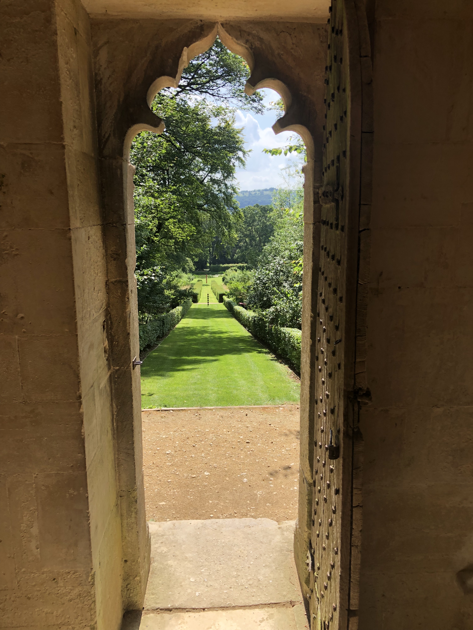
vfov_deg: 63.4
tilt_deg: -12.2
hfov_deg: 49.7
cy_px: 315
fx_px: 510
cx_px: 236
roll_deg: +0.3
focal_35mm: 28
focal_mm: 3.99
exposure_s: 1/750
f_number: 1.8
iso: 20
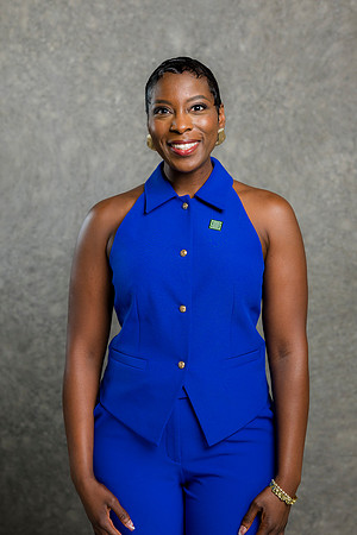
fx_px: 1264
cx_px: 178
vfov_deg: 23.9
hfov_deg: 16.1
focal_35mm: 85
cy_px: 268
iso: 125
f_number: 5
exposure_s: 1/200
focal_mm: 85
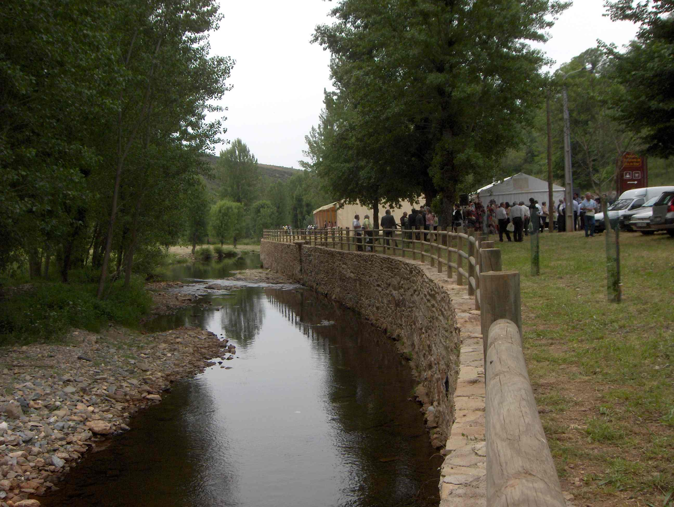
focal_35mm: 39
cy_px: 254
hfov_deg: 47.8
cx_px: 337
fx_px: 760
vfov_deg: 36.9
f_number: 4.8
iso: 100
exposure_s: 1/704
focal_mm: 8
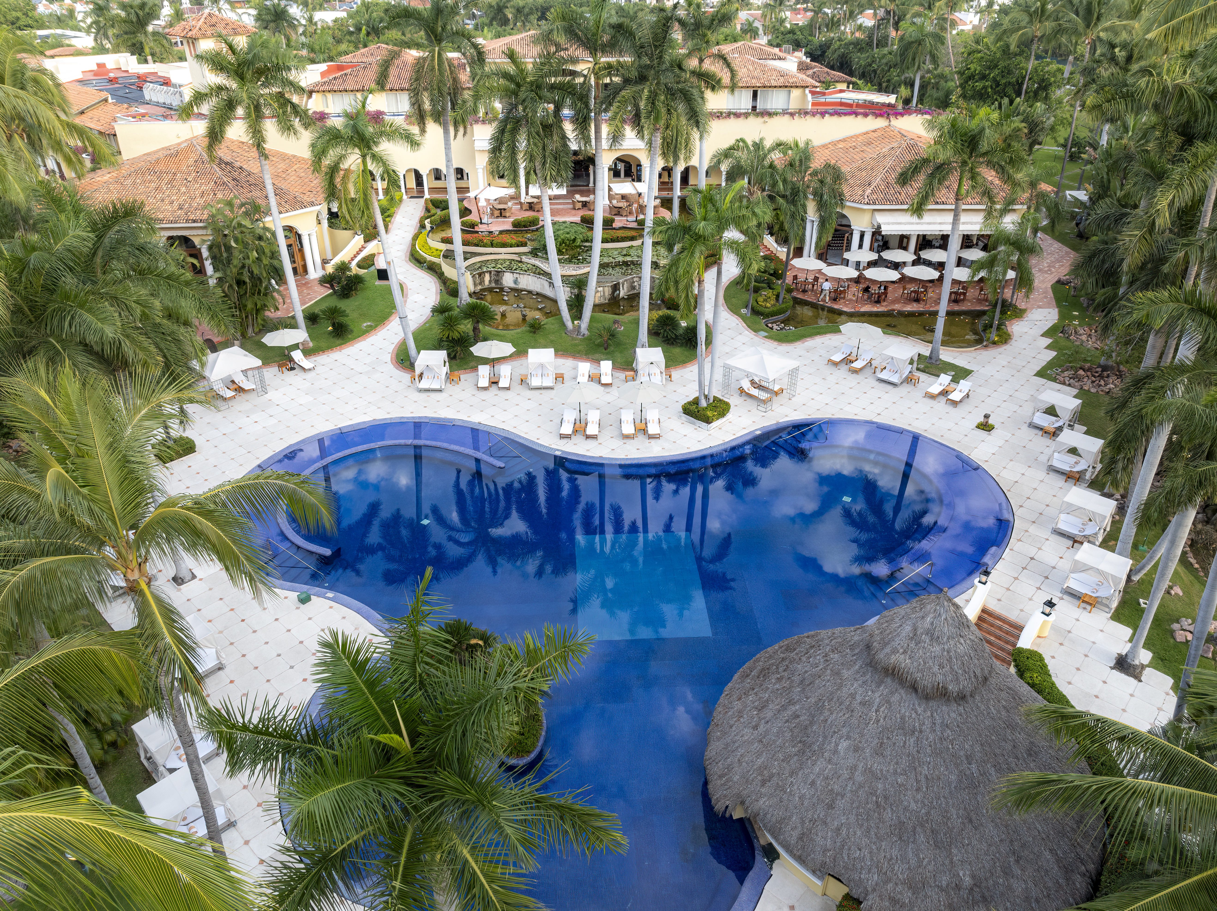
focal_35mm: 24
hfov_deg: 71.6
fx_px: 843
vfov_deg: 56.8
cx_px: 608
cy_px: 456
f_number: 5.6
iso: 100
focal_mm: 12.29
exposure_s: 1/60
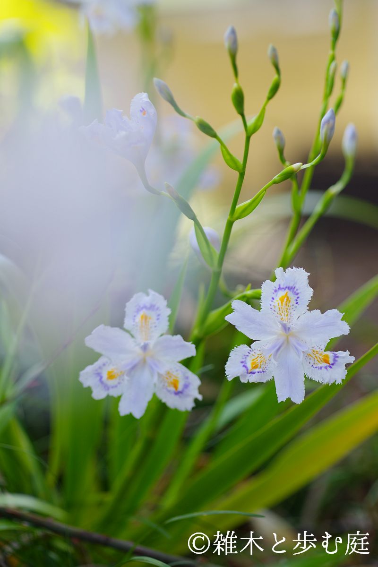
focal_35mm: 154
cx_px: 189
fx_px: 2425
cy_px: 284
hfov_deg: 8.9
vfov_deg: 13.3
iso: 200
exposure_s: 1/400
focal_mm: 100
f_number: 2.8
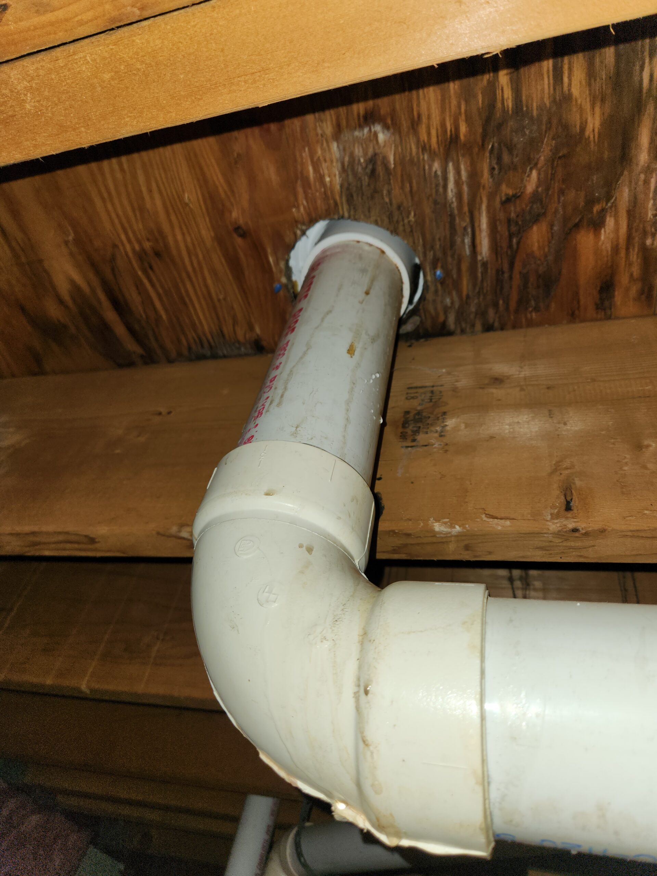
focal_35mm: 23
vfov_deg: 73.9
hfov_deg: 58.9
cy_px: 438
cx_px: 328
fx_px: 582
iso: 20
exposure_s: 1/62
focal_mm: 5.4
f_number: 1.8
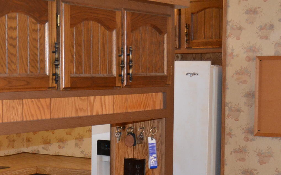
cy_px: 163
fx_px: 689
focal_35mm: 90
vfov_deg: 14.3
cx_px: 49
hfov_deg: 22.7
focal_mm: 26
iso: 1250
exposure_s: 1/60
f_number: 4
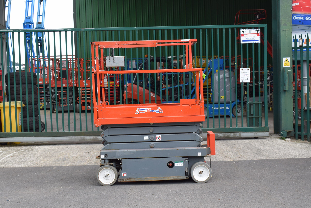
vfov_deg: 25.8
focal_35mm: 52
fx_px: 454
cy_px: 104
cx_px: 156
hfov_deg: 37.8
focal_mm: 35
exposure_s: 1/250
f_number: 8
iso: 400
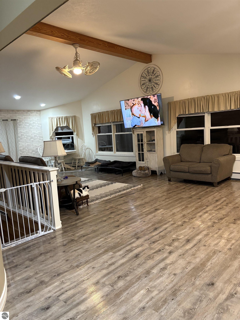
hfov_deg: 53.1
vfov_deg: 67.3
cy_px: 160
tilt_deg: -6.9
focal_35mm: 26
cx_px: 120
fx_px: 240
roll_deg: +3.6
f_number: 1.6
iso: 400
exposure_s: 1/60
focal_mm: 5.96
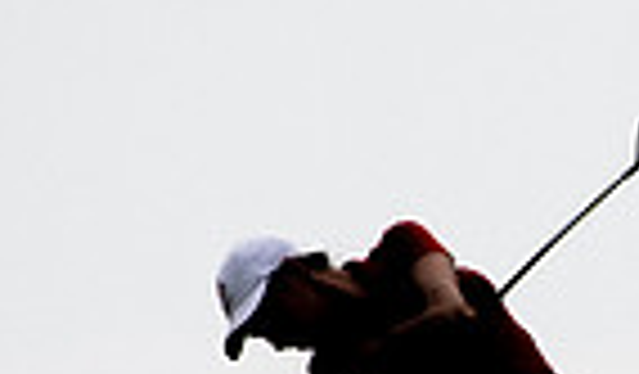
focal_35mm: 4078
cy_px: 212
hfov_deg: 0.5
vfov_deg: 0.3
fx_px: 69756
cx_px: 931
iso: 640
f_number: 6.3
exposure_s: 1/4000
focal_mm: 500
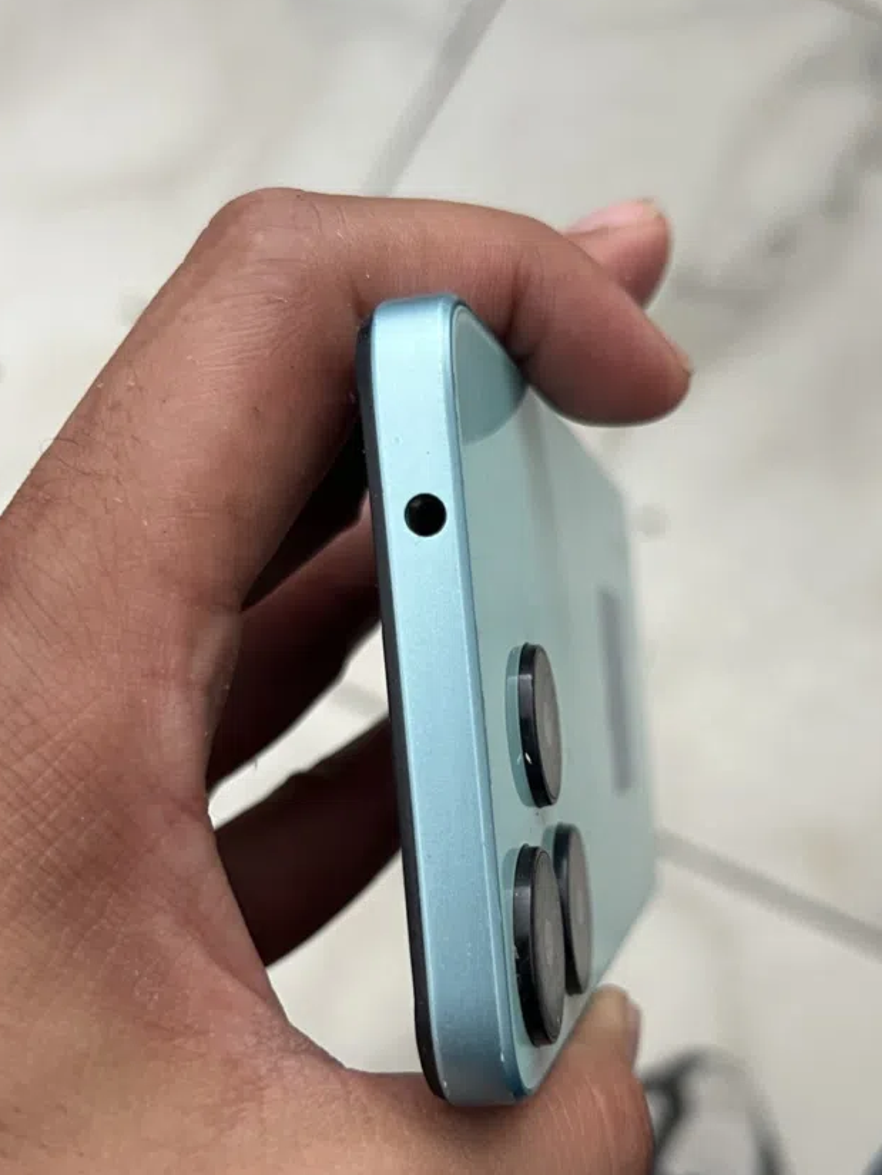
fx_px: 1460
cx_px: 540
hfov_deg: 33.5
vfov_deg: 43.6
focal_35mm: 43
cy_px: 723
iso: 200
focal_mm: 5.7
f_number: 1.5
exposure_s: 1/59
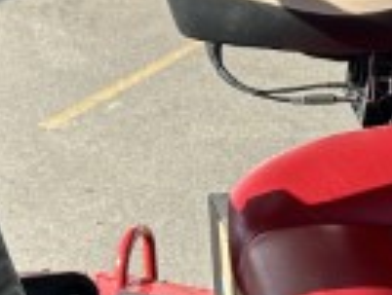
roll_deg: -3.1
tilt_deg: -32.5
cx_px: 412
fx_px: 1407
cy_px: 365
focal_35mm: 124
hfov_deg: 15.5
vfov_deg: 11.7
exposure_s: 1/591
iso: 50
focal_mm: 5.7
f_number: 1.5
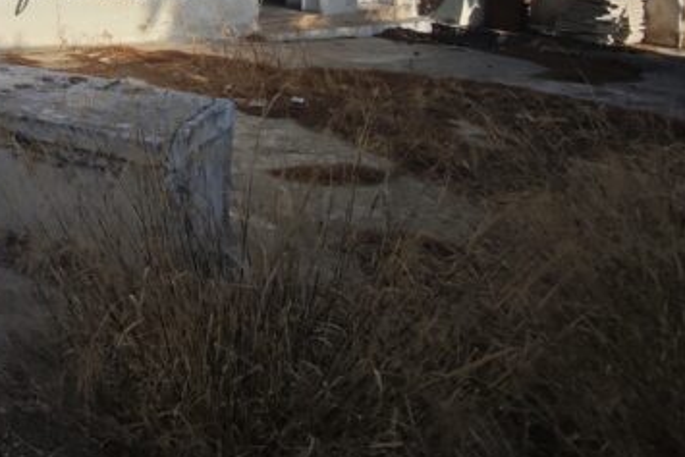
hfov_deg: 38.8
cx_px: -56
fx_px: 799
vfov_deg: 27.4
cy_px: -118
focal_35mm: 42
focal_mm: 2.16
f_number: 2.2
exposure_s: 1/699
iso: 50
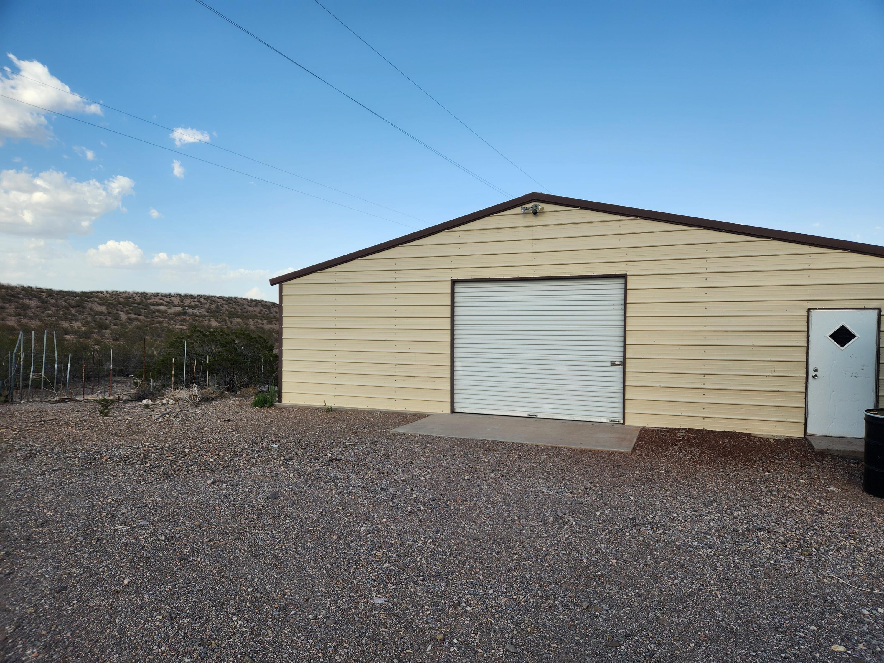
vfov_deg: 58.9
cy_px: 332
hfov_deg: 73.9
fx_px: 587
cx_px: 442
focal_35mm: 23
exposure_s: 1/907
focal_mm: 5.4
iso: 20
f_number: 1.8
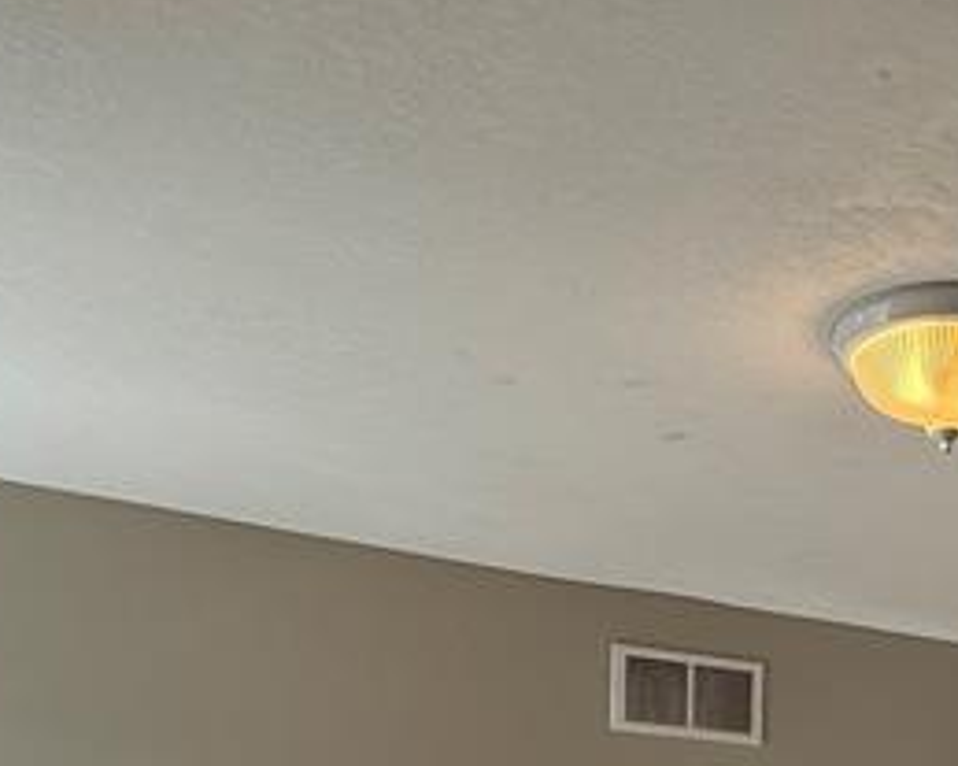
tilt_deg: -0.2
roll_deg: -3.1
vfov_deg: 24.4
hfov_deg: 33.7
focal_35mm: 54
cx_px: 773
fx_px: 1530
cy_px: 1007
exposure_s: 1/416
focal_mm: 2.22
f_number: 2.2
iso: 64
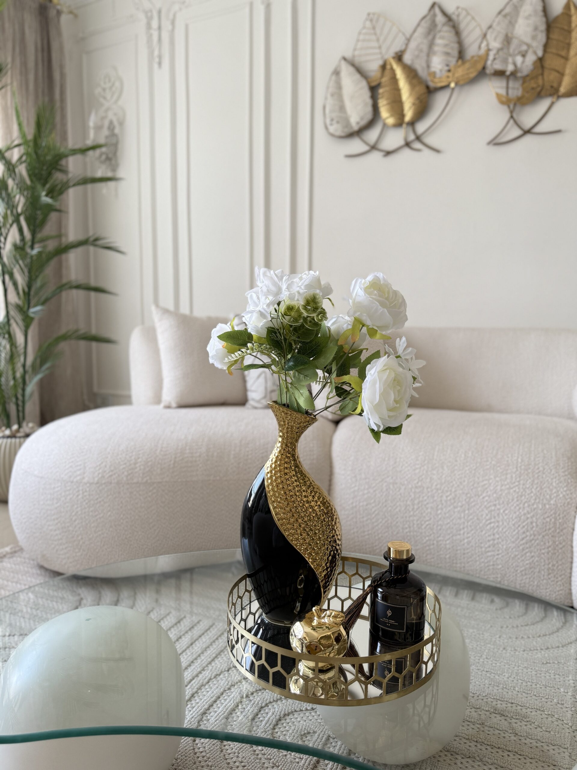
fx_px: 533
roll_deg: -0.6
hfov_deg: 56.8
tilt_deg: -5.2
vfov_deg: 71.6
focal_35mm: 24
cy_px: 385
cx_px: 288
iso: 125
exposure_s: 1/121
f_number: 1.78
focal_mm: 6.76
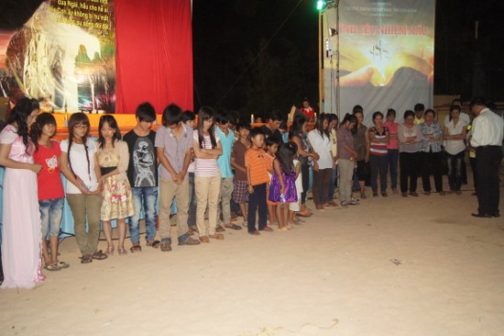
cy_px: 168
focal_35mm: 30
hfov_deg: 62.0
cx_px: 252
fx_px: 420
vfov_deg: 43.6
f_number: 4
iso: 1600
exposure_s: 1/60
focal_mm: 20
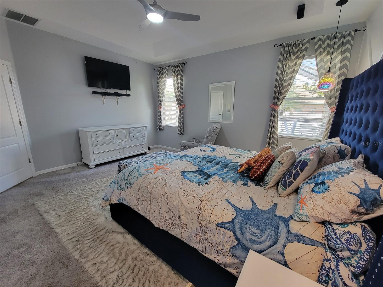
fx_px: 144
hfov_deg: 106.2
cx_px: 192
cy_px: 144
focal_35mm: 13
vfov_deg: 89.9
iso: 160
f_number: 2.2
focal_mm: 2.2
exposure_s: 1/60
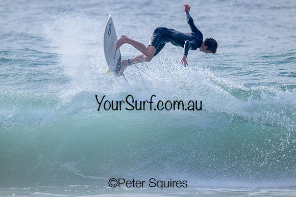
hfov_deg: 2.5
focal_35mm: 820
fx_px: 6747
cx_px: 148
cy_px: 98
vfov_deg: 1.7
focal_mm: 800
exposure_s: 1/2000
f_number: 11
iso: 1250
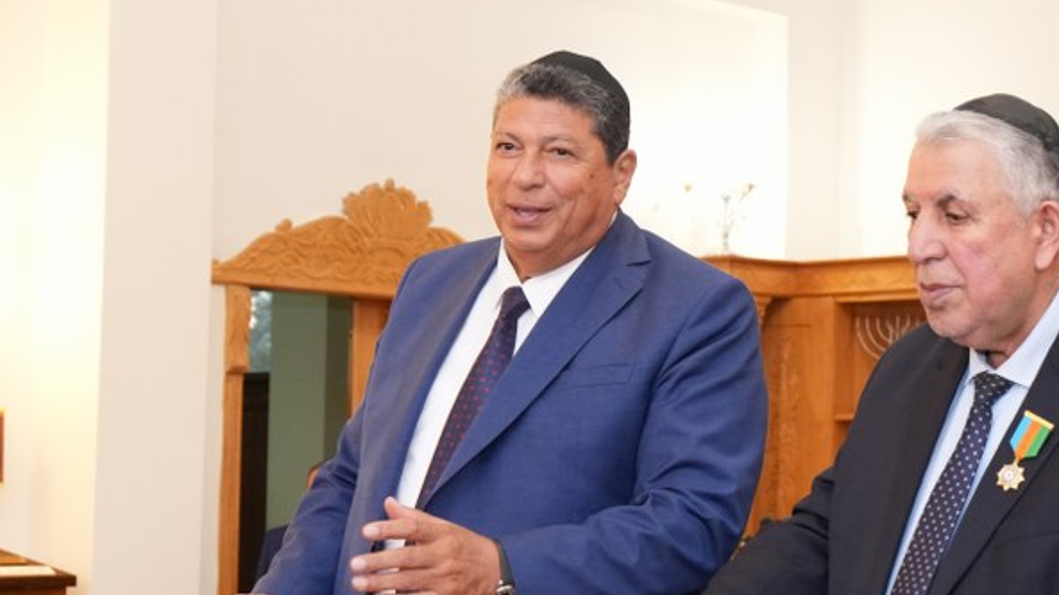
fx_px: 2443
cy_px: 383
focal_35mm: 87
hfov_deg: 24.0
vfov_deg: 13.9
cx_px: 869
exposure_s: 1/160
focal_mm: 32
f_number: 4
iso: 2500
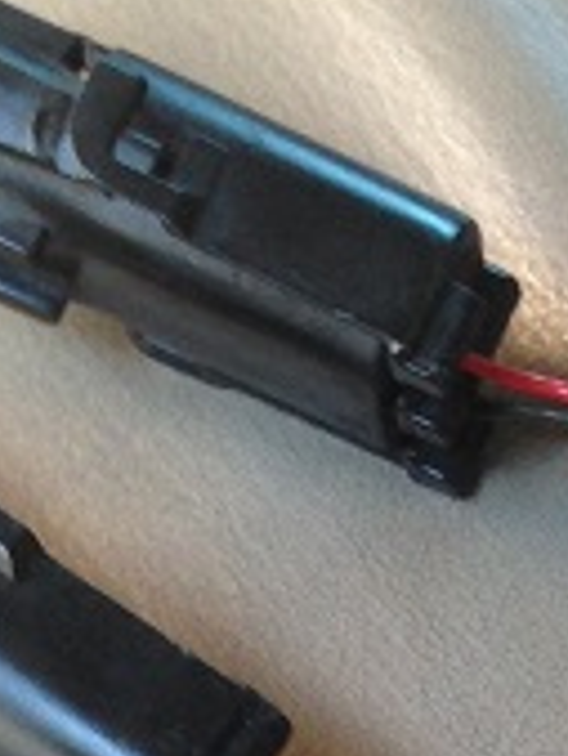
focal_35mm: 200
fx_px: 4370
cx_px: 1051
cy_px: 1982
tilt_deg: -72.5
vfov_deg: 8.7
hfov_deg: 7.2
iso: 50
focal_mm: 4.12
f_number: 2.4
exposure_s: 1/24
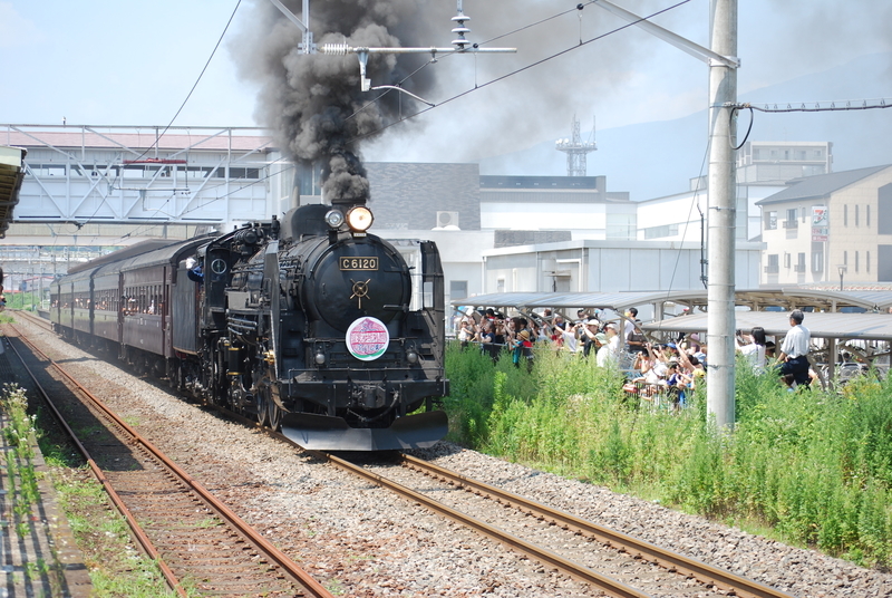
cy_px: 299
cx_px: 446
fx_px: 2308
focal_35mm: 93
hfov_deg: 21.9
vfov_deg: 14.8
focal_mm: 62
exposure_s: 1/500
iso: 200
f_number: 5.6
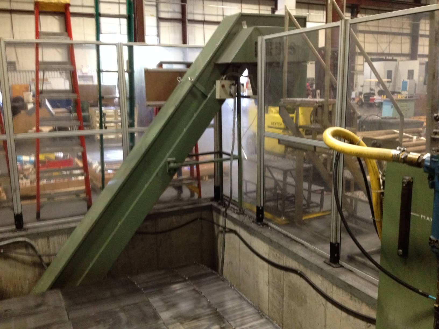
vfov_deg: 40.7
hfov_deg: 52.6
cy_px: 164
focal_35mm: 35
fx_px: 444
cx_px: 220
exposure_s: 1/20
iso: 320
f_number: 2.4
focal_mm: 4.3
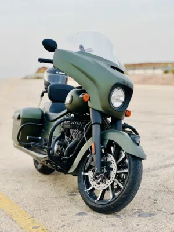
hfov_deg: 19.1
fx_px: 516
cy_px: 116
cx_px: 87
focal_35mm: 77
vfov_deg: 25.3
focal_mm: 9
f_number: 2.8
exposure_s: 1/99
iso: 32
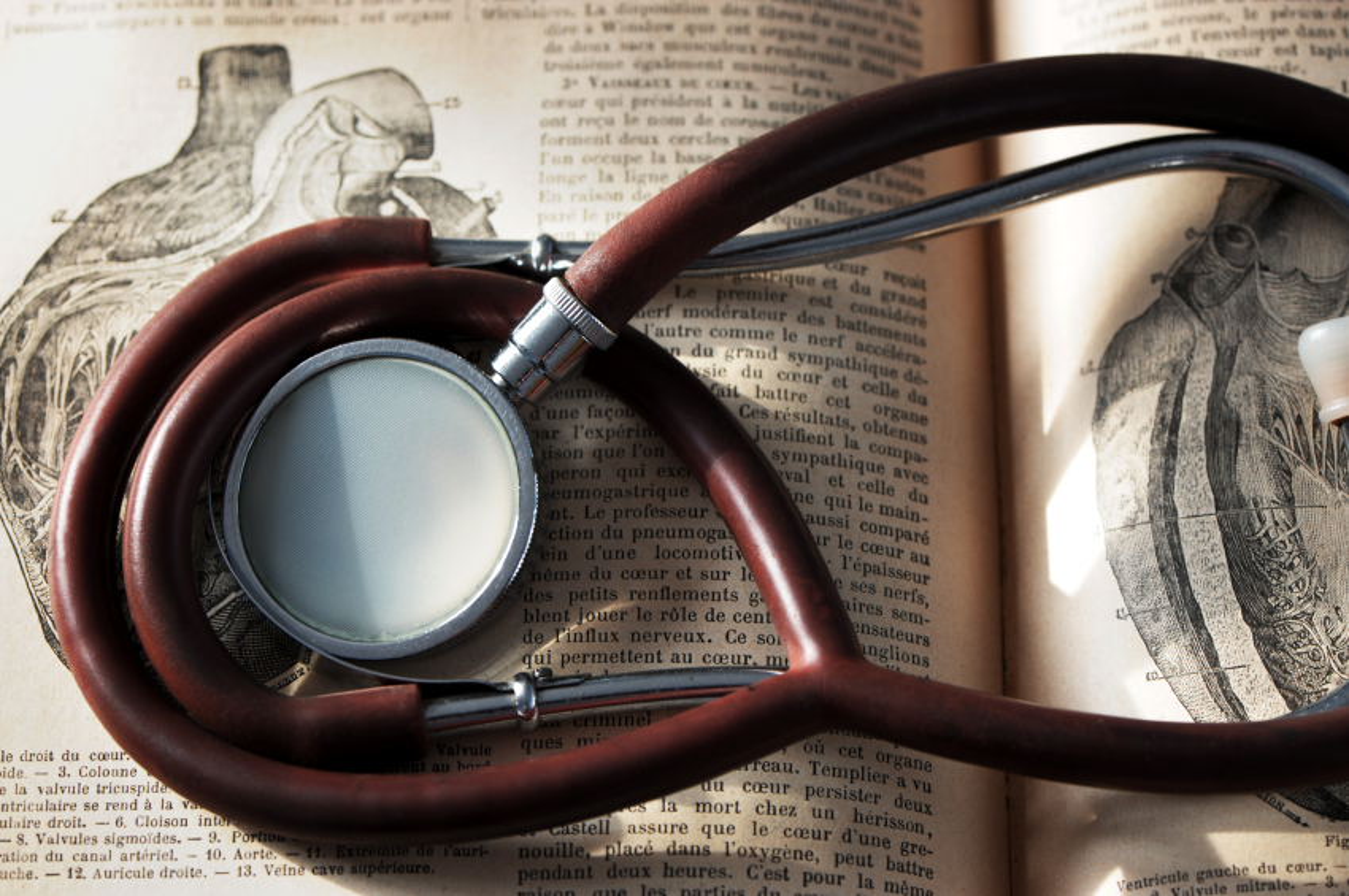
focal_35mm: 105
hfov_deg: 19.5
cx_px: 674
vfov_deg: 13.0
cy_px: 448
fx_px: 3931
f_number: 8
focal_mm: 105
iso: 200
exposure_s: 1/13
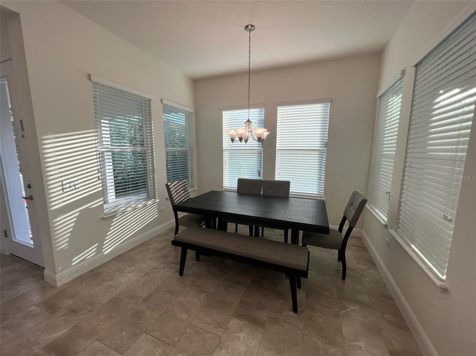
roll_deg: +0.3
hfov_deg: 106.2
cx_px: 238
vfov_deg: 89.9
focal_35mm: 13
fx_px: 179
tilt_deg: -8.9
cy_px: 178
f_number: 1.8
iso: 32
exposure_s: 1/122
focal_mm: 1.57
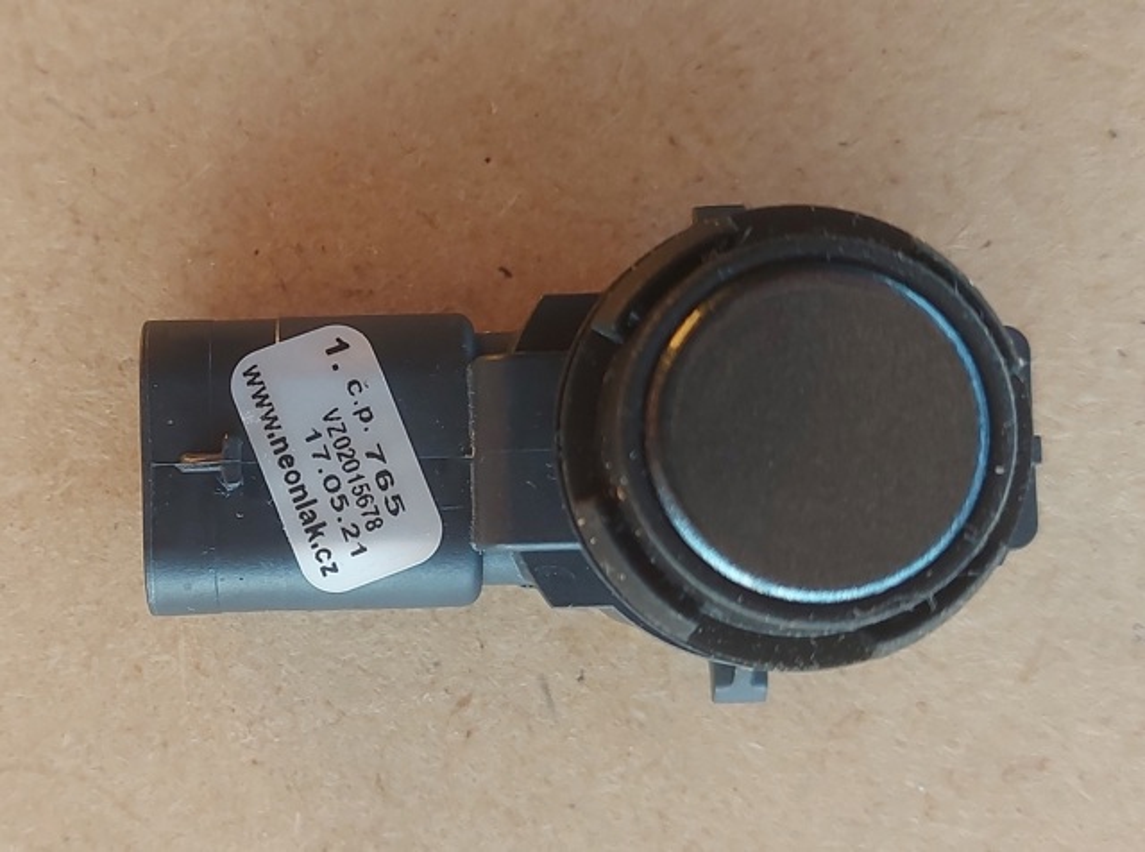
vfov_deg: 56.6
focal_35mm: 24
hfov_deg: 71.8
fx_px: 791
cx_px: 572
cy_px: 426
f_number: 1.8
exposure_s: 1/60.2
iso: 100
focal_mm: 5.23
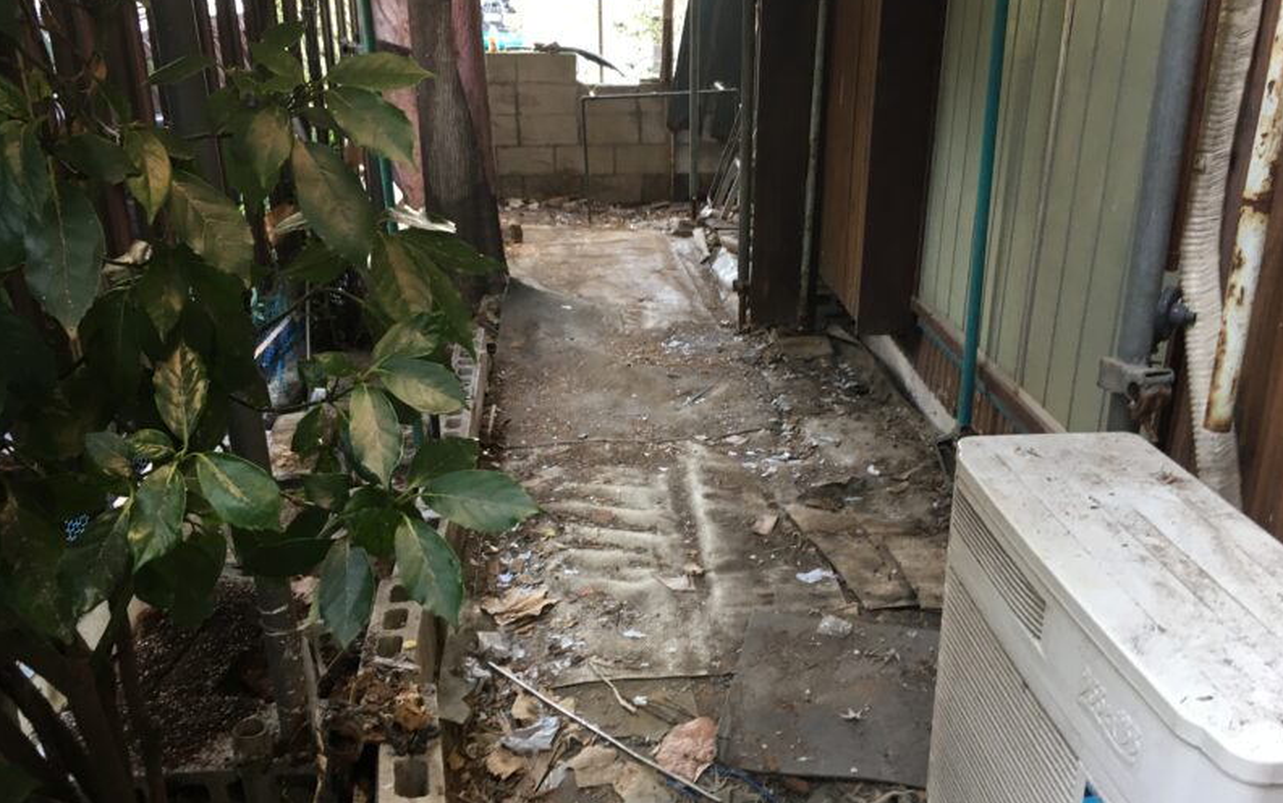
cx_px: 641
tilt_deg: -21.1
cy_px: 413
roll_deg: +1.1
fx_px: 1084
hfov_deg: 61.2
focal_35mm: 31
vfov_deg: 40.6
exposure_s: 1/30
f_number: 2.2
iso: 80
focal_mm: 4.15
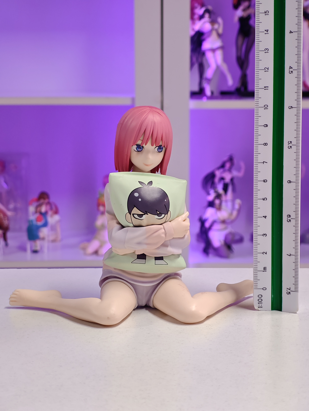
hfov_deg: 18.4
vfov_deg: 24.4
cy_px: 206
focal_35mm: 80
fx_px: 952
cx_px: 154
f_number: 2.4
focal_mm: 7.48
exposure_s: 1/33.3
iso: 640
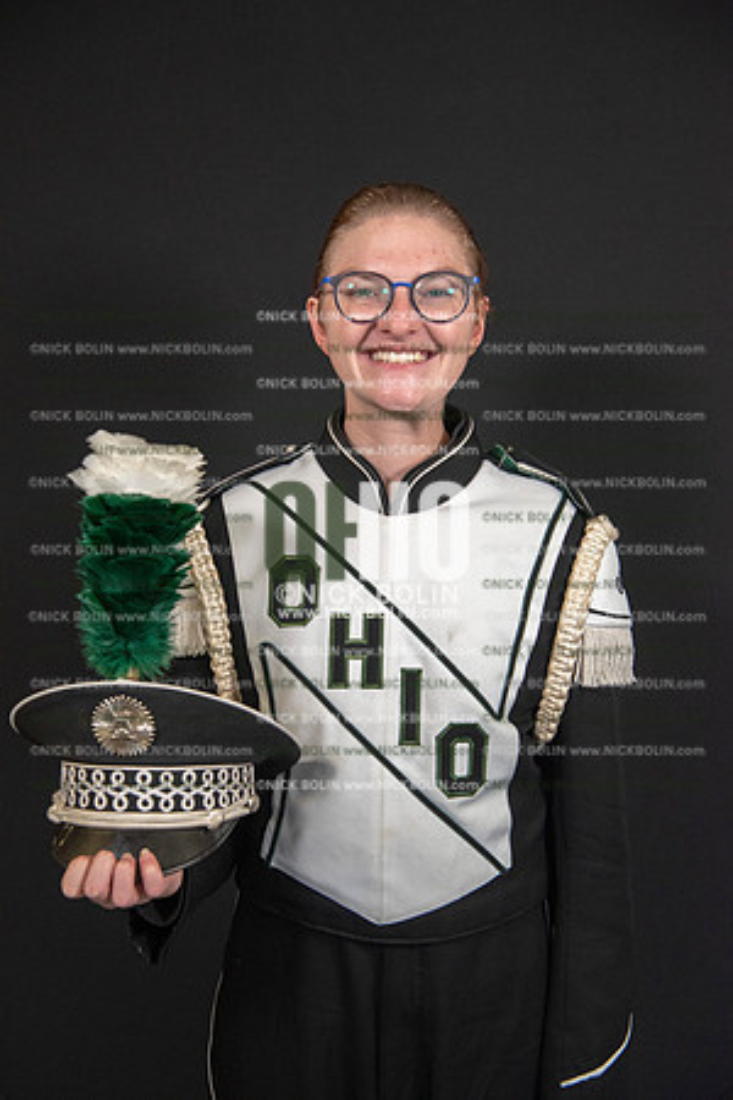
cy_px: 550
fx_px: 1222
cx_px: 366
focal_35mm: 40
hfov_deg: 33.4
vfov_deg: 48.5
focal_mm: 40
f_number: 5.6
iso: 2000
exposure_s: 1/400
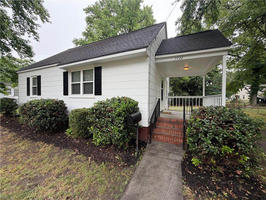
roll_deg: +0.0
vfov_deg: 85.7
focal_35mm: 14
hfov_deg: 102.1
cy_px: 100
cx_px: 133
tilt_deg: -1.3
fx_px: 108
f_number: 2.2
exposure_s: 1/126
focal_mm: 2.22
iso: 40
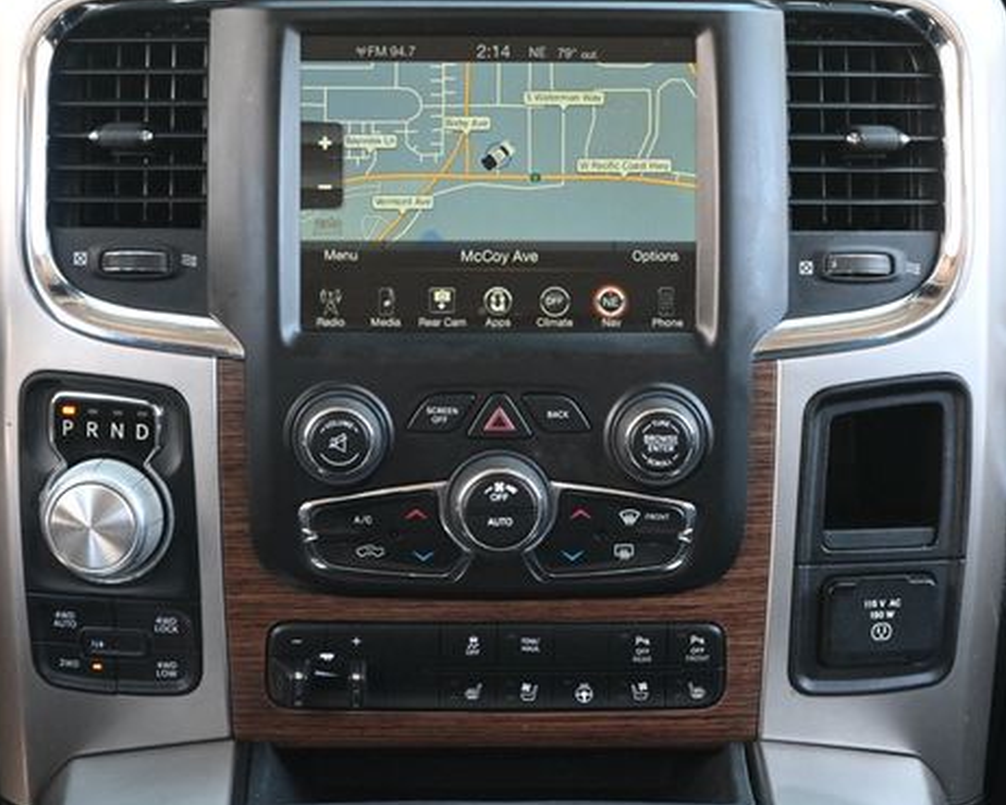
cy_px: 370
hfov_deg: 21.8
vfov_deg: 17.5
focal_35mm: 88
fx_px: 2611
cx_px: 503
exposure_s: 1/125
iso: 3200
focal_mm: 45
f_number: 6
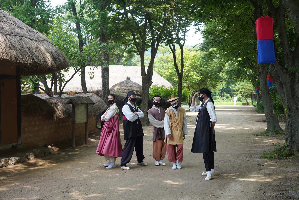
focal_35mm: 35
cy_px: 100
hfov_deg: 54.4
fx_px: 291
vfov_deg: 37.9
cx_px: 150
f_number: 6.3
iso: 200
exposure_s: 1/100
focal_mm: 35
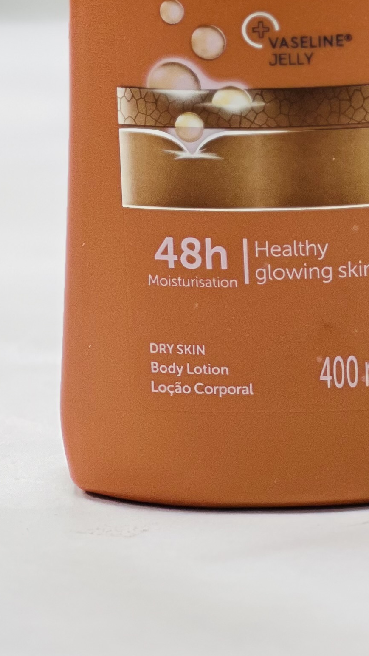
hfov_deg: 5.5
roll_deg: +2.3
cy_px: -155
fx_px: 3808
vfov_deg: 9.7
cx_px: 358
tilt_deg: -9.0
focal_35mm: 219
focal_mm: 9
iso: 100
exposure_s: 1/100
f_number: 2.8
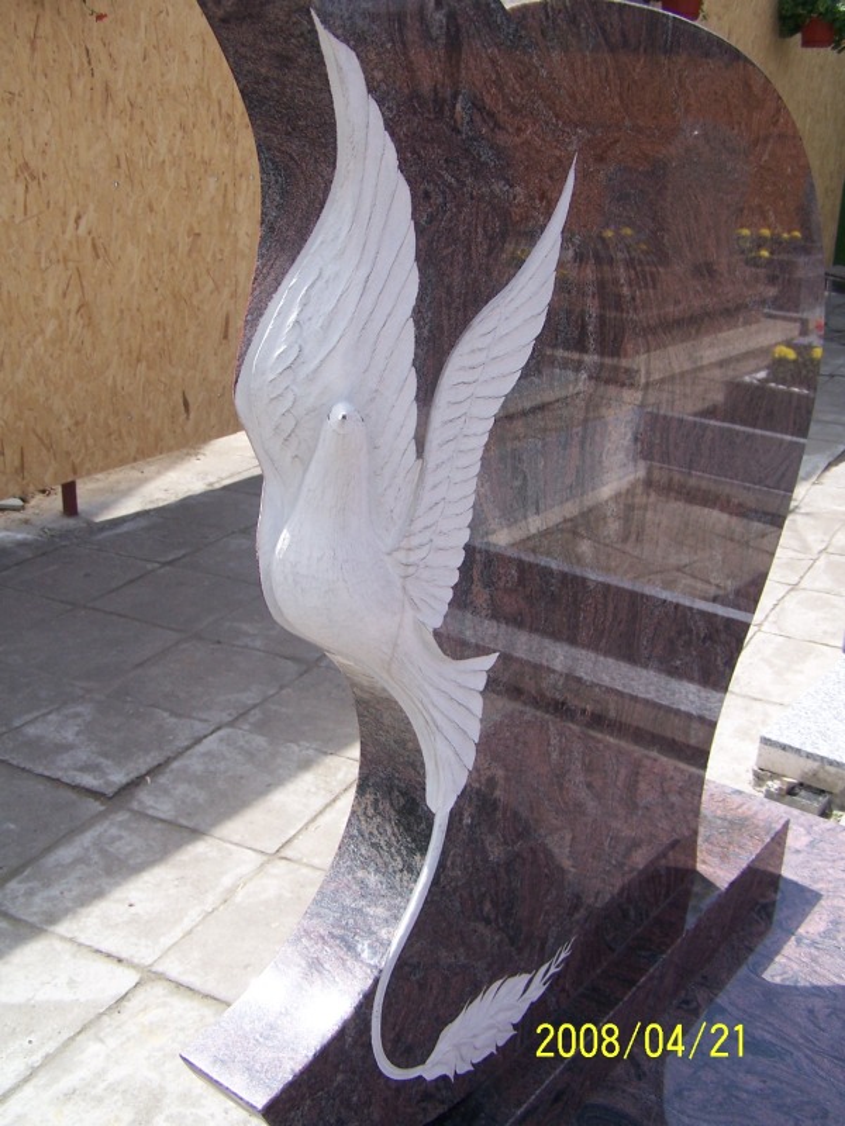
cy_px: 563
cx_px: 422
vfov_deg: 49.0
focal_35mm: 38
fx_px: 1237
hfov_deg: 37.7
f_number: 2.8
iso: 80
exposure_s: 1/640
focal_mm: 6.3
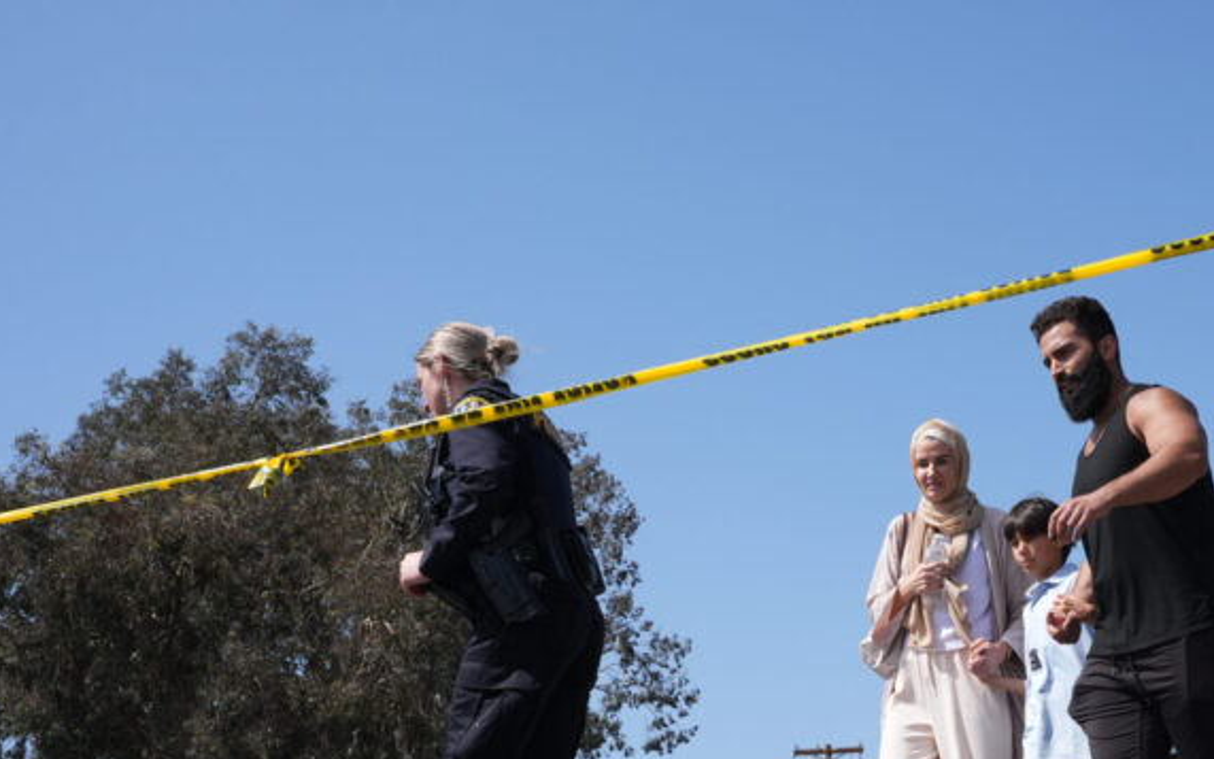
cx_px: 863
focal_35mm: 56
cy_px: 643
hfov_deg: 35.7
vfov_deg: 22.7
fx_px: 1853
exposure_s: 1/1250
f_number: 9
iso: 640
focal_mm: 32
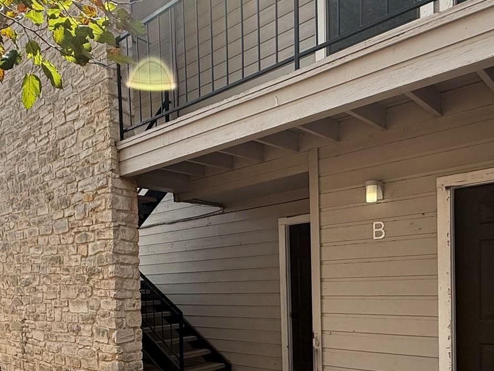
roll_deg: +1.7
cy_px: 301
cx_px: 142
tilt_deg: -1.9
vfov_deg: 42.1
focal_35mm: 32
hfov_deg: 54.9
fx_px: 457
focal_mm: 2.22
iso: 64
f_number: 2.2
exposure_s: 1/751
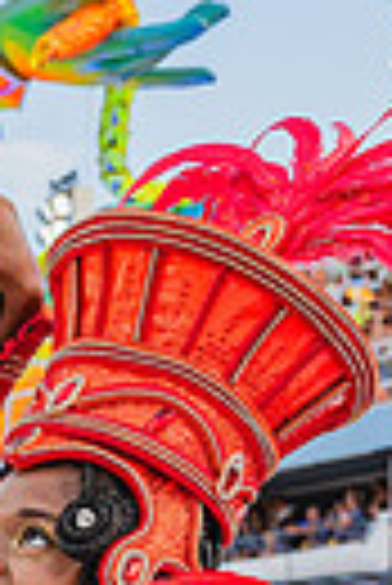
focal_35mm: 169
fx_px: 2753
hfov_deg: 8.1
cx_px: -43
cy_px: 688
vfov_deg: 11.9
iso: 640
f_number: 5.6
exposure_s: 1/1250
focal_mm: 49
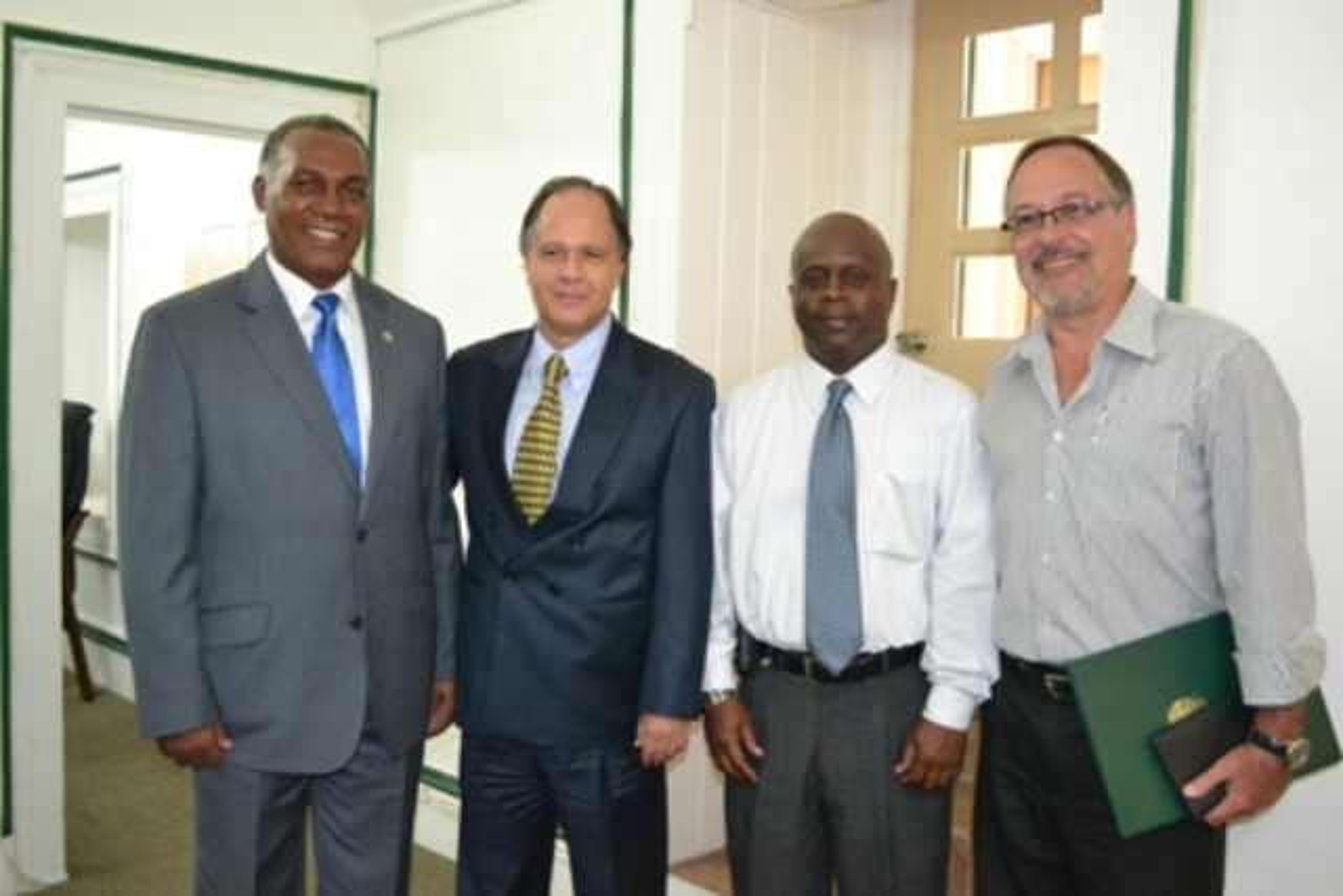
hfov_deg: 57.2
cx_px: 672
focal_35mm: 33
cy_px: 448
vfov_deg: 40.0
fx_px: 1231
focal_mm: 22
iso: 2800
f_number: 4
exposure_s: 1/60
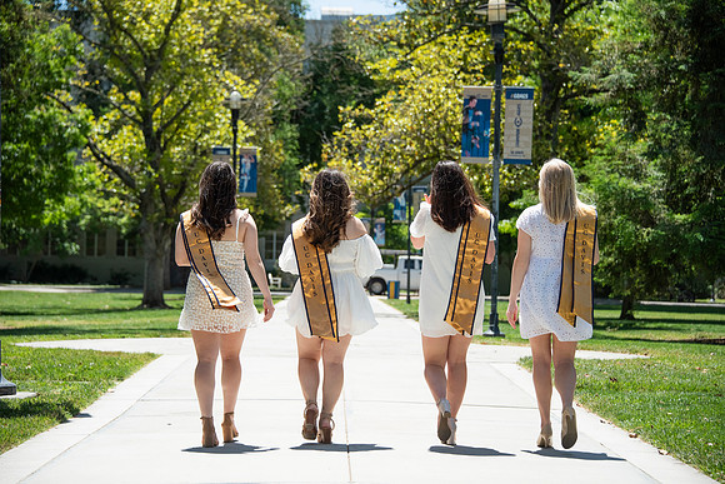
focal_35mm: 105
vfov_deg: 13.0
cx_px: 362
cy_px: 242
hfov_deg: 19.5
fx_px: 2115
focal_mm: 105
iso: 500
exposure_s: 1/2500
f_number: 5.6
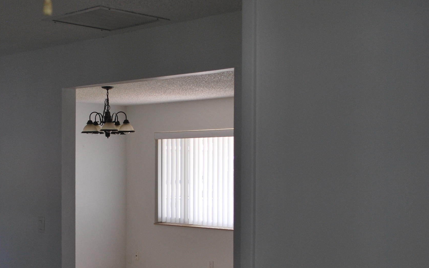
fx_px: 701
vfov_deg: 21.5
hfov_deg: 33.7
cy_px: 182
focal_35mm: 60
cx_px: 143
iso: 200
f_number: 4.5
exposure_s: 1/80
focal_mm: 22
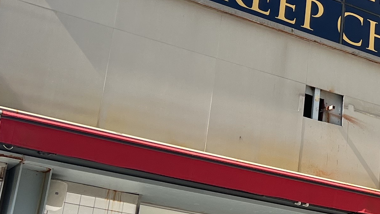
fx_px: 957
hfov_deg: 20.4
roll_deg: +0.1
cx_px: 499
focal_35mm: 95
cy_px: 86
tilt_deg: +21.8
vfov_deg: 12.7
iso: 50
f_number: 1.5
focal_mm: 5.7
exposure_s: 1/1361
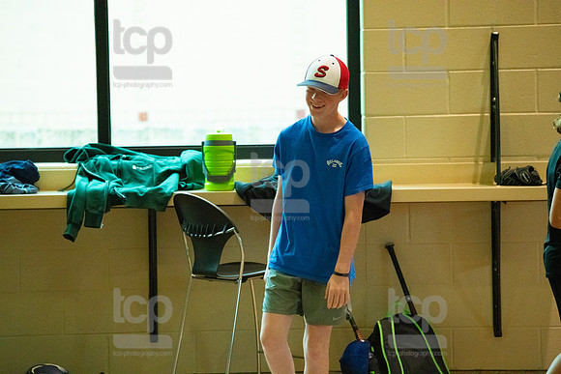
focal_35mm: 190
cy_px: 187
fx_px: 2961
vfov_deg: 7.2
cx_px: 280
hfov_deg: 10.8
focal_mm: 190
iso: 6400
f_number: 4.5
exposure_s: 1/640
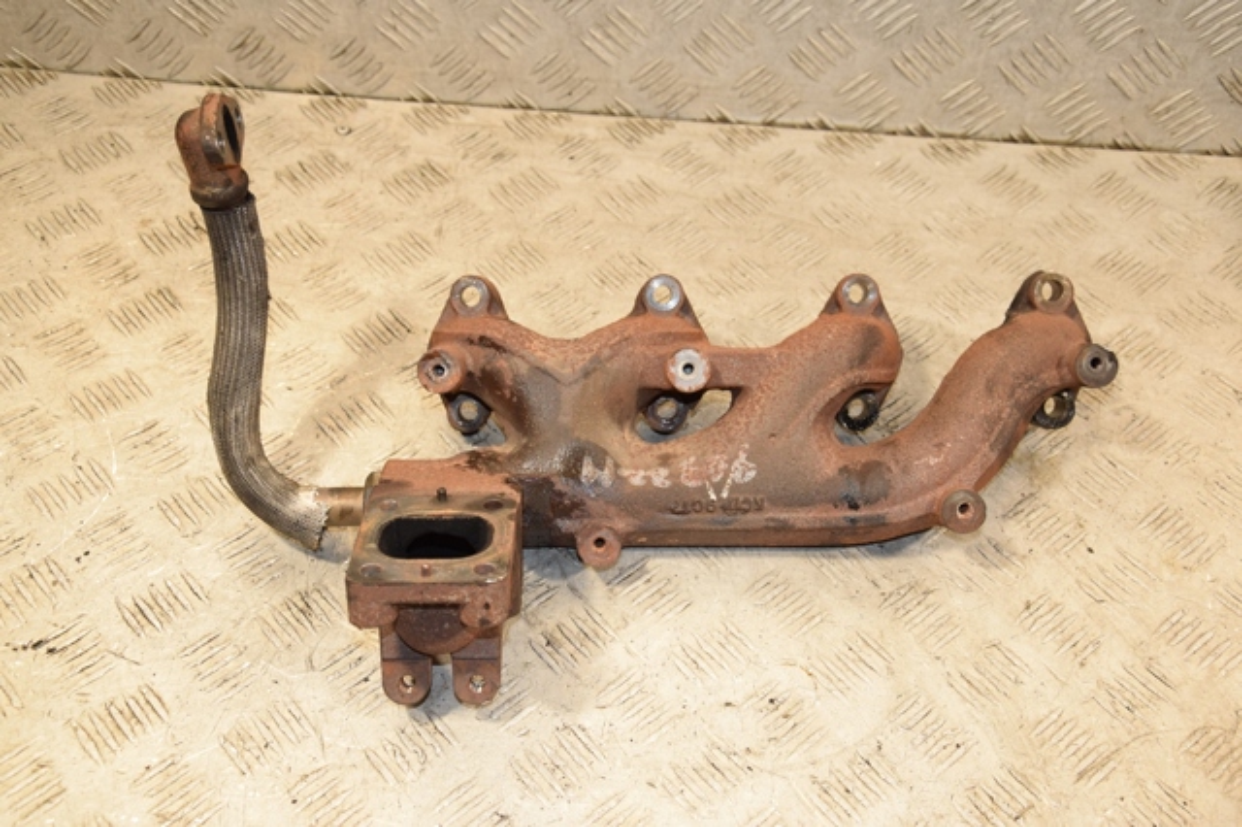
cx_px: 621
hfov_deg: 41.1
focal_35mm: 48
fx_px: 1655
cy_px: 414
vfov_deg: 28.0
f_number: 6.3
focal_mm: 32
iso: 800
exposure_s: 1/200
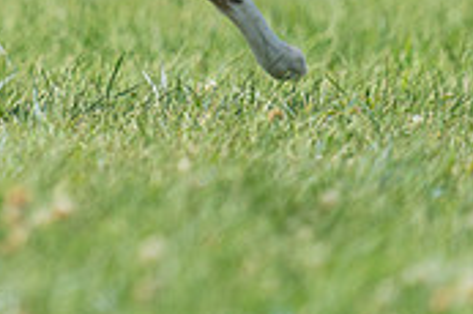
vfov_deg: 0.8
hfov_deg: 1.2
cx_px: -145
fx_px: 23338
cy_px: -143
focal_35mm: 1778
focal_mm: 529
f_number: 6.3
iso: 1250
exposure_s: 1/4000
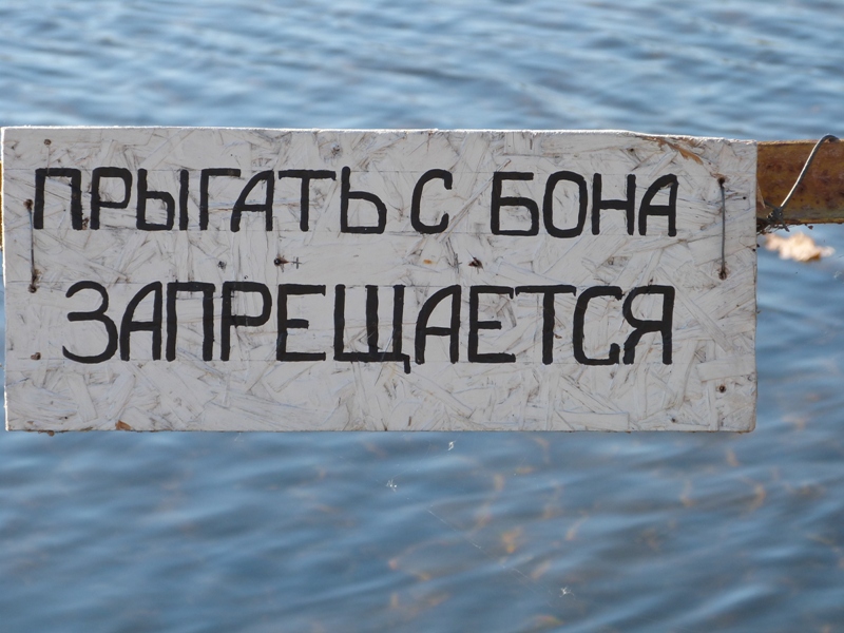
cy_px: 316
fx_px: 4998
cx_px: 422
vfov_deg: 7.2
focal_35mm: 205
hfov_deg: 9.7
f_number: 4.5
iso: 125
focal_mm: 36.9
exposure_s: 1/320
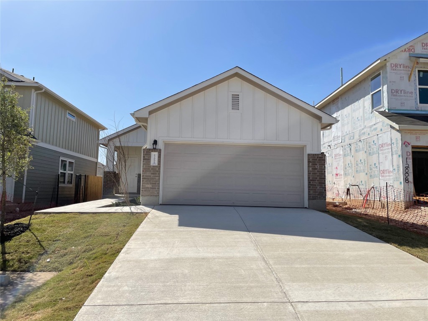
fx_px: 321
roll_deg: -1.3
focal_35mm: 26
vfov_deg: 53.1
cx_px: 214
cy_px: 160
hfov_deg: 67.3
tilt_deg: +6.4
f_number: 1.6
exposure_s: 1/5814
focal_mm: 4.2
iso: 32
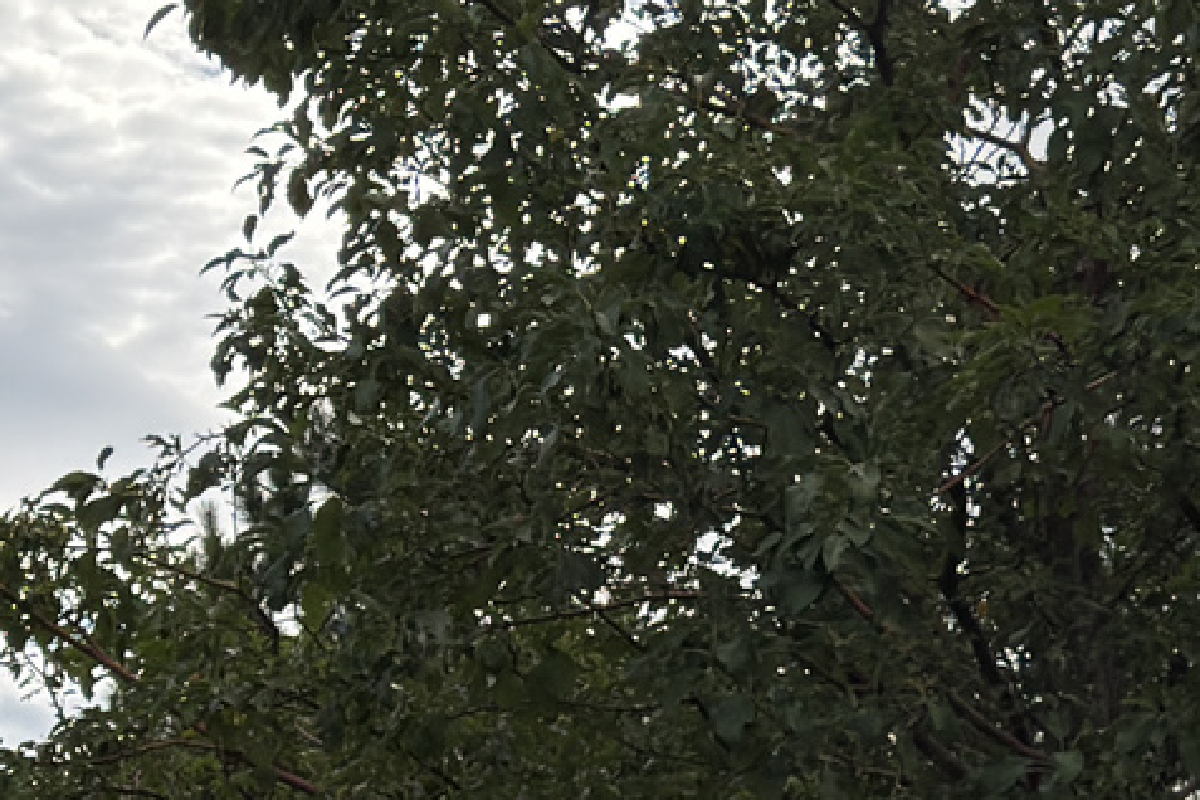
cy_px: 800
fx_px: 4466
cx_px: -304
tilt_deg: +7.0
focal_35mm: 134
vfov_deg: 10.2
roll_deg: -0.1
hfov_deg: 14.7
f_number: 1.78
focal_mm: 6.76
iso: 64
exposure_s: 1/12500
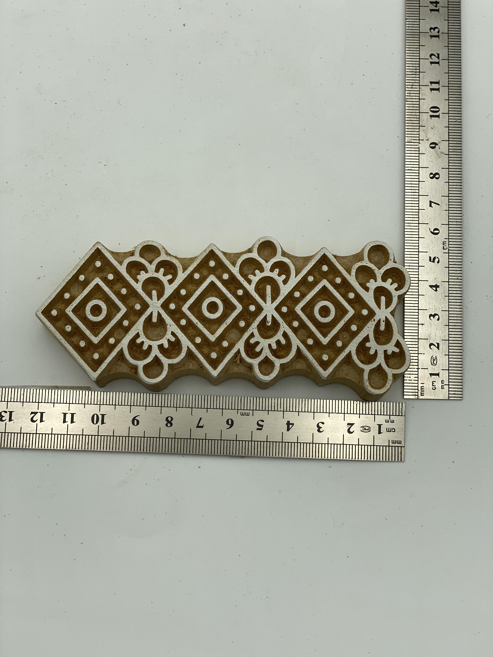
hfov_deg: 28.0
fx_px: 987
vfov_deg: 36.8
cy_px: 328
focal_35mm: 52
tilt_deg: -78.8
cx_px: 246
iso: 20
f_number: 2
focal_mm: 6
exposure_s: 1/761
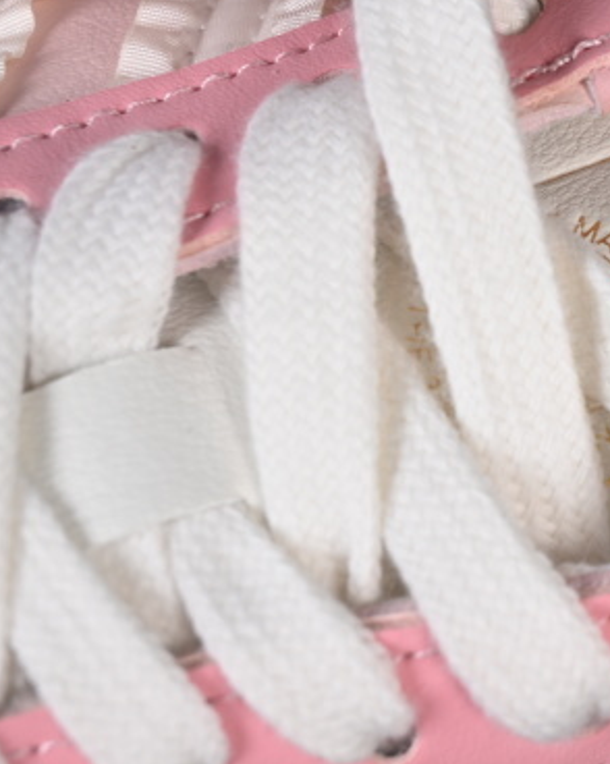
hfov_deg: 10.0
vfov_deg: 12.6
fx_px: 3456
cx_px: 705
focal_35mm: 153
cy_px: 306
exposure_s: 1/80
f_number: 7.1
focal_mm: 50
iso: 160
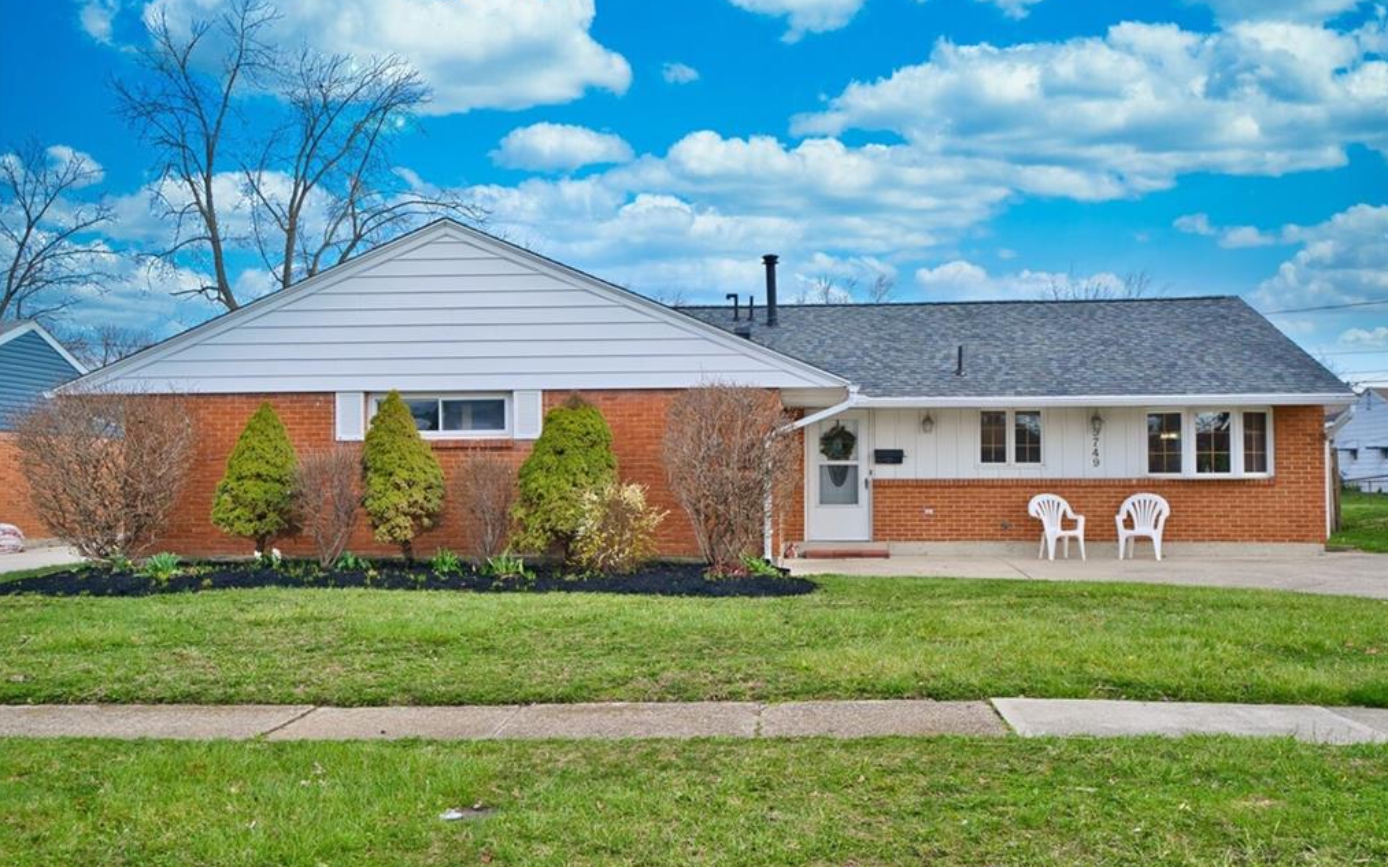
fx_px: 1324
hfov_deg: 55.3
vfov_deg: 36.3
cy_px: 453
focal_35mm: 35
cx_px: 695
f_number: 7.1
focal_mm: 34
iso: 100
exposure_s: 1/100
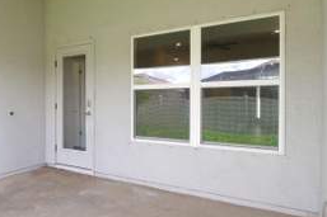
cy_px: 105
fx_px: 254
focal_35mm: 28
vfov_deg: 46.3
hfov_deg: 63.8
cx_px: 108
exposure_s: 1/40
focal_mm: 15
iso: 200
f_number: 8
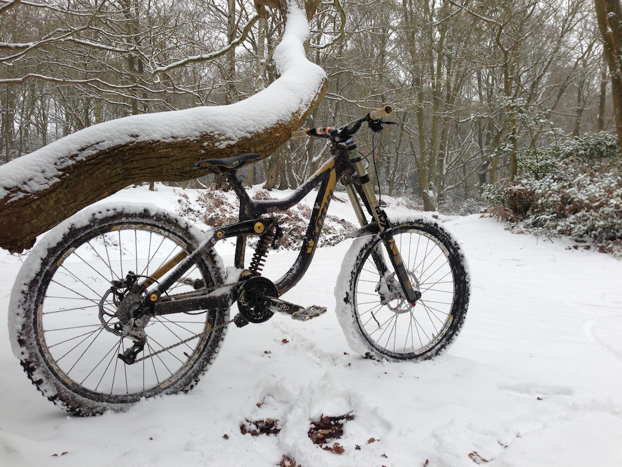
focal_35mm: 33
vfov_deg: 42.9
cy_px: 234
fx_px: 593
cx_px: 311
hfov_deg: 55.4
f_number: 2.4
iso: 50
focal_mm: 4.13
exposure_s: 1/182
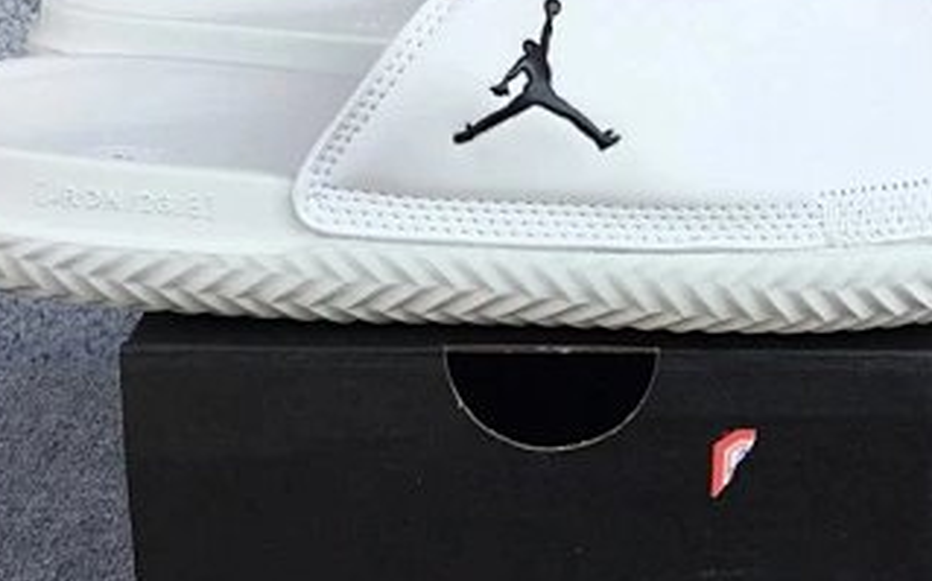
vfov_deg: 19.7
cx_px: 567
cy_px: 330
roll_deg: +0.2
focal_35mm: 66
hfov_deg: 31.0
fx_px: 1676
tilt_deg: -21.1
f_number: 2.4
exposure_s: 1/374
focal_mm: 3.3
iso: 25
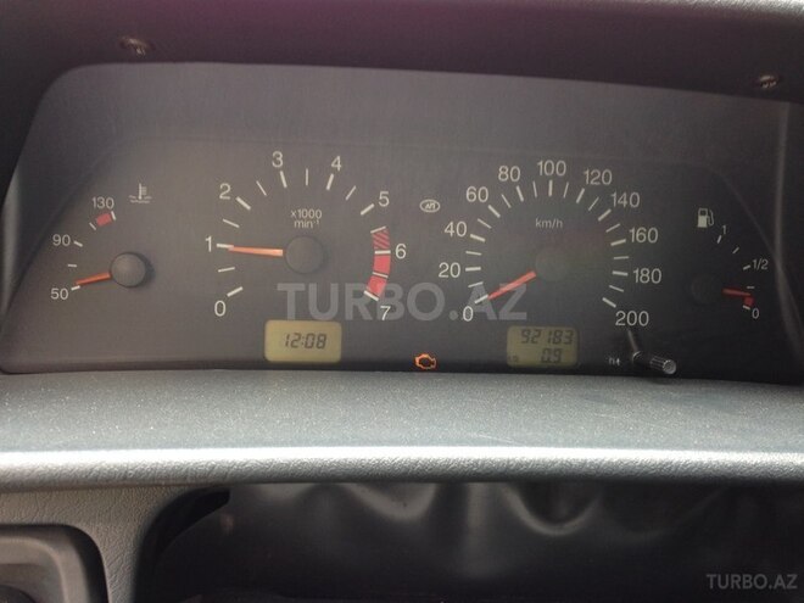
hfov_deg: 55.4
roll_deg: -4.7
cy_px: 302
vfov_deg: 42.9
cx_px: 402
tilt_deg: -18.1
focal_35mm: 33
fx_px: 766
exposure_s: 1/30
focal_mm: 4.12
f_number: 2.4
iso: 50
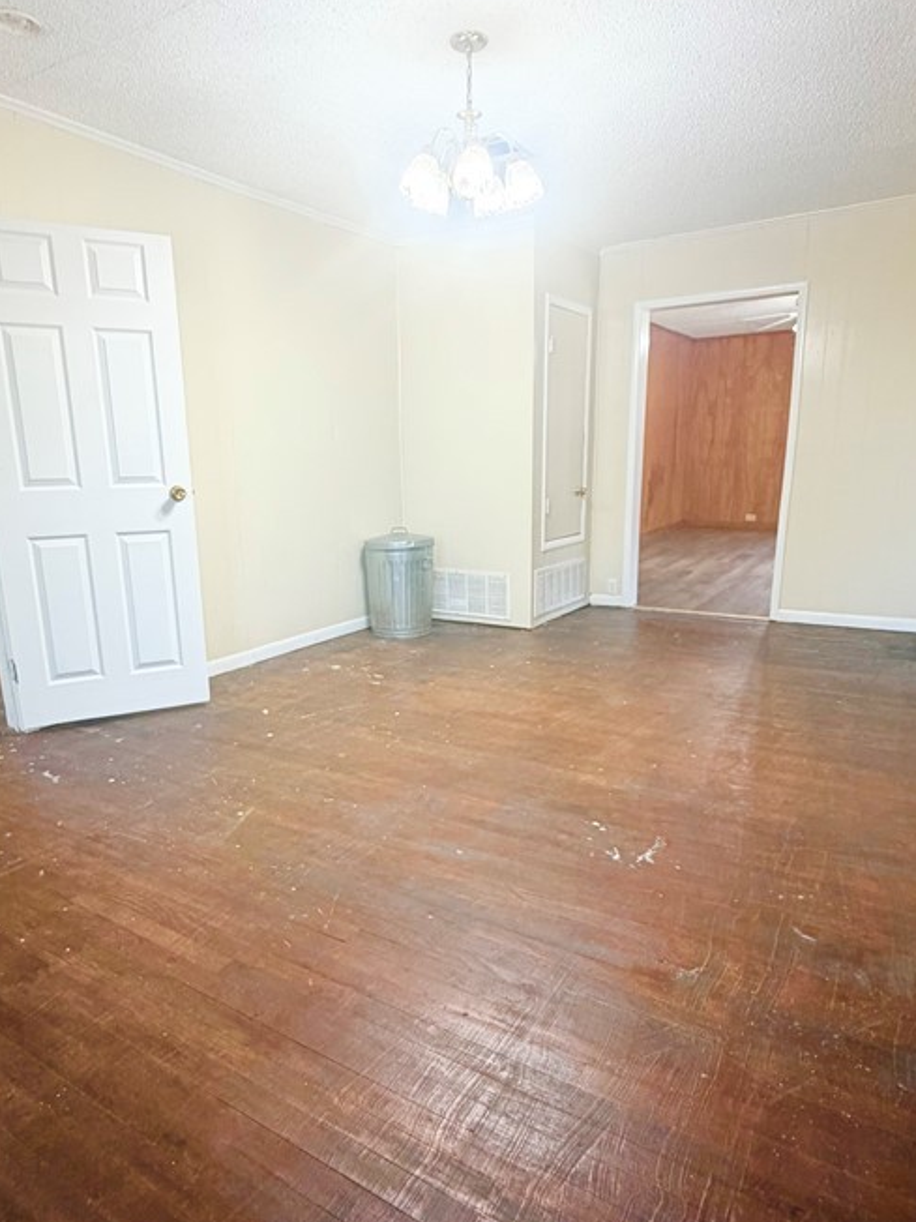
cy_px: 650
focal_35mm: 22
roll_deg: +0.3
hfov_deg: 61.0
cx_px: 429
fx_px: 776
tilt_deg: -13.5
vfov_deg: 76.3
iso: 200
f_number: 2.2
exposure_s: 1/120
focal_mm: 2.22
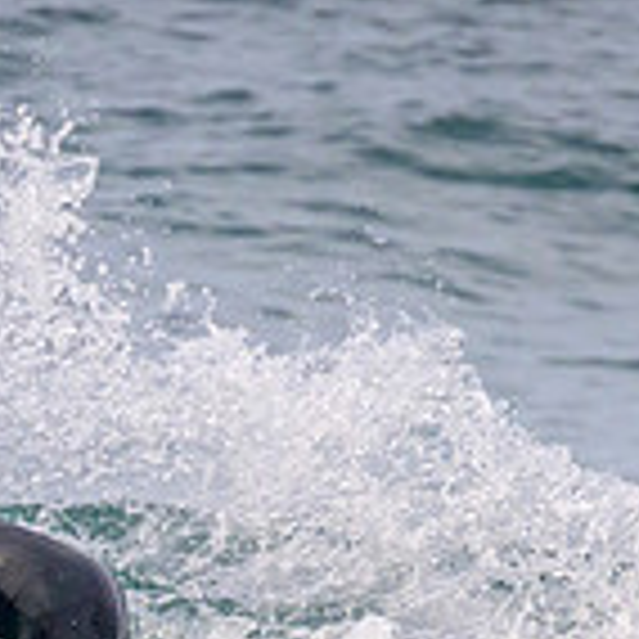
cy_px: 819
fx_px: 69546
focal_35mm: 3330
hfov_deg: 0.5
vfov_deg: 0.5
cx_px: -93
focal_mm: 700
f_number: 11
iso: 1600
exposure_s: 1/2000
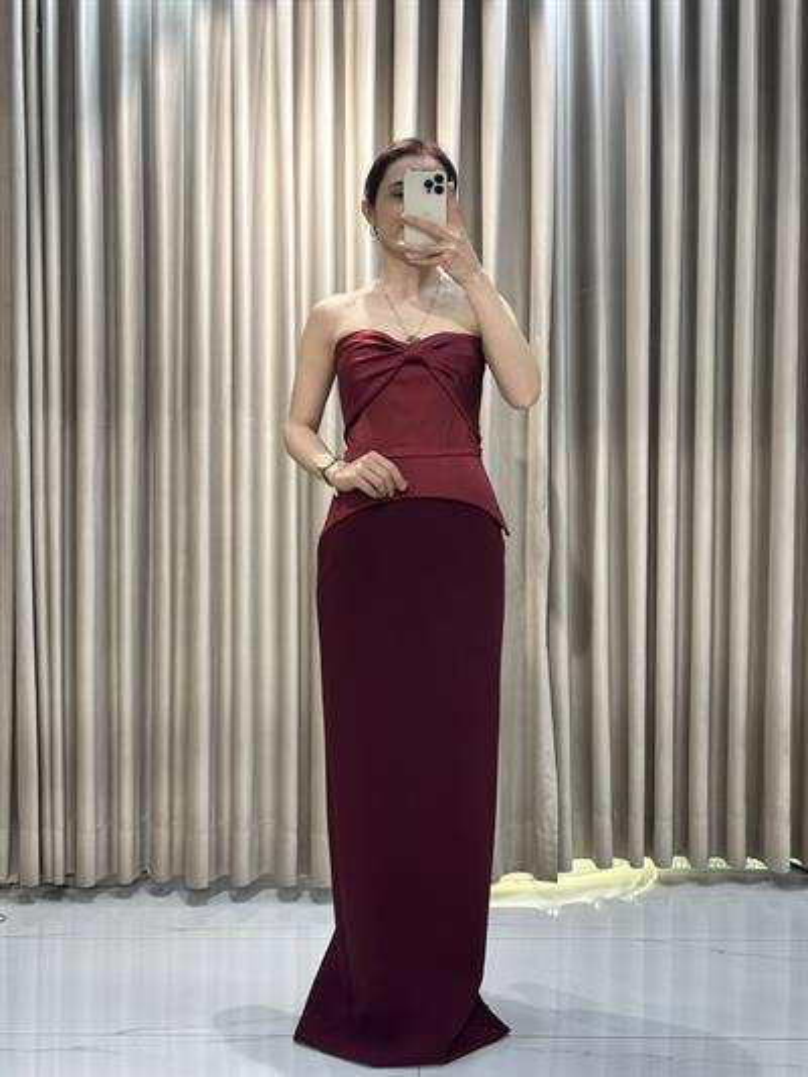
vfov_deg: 39.6
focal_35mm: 48
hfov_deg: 30.3
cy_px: 538
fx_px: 1493
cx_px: 404
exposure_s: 1/151
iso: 64
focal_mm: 6.86
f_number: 1.78
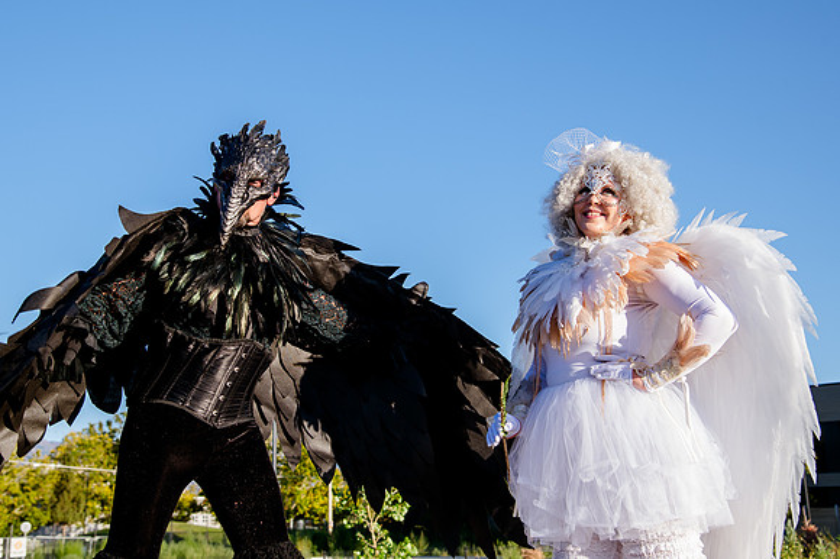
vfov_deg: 25.7
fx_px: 1224
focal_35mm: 52
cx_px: 379
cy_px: 241
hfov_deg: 37.8
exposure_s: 1/320
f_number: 5.6
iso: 200
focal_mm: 46
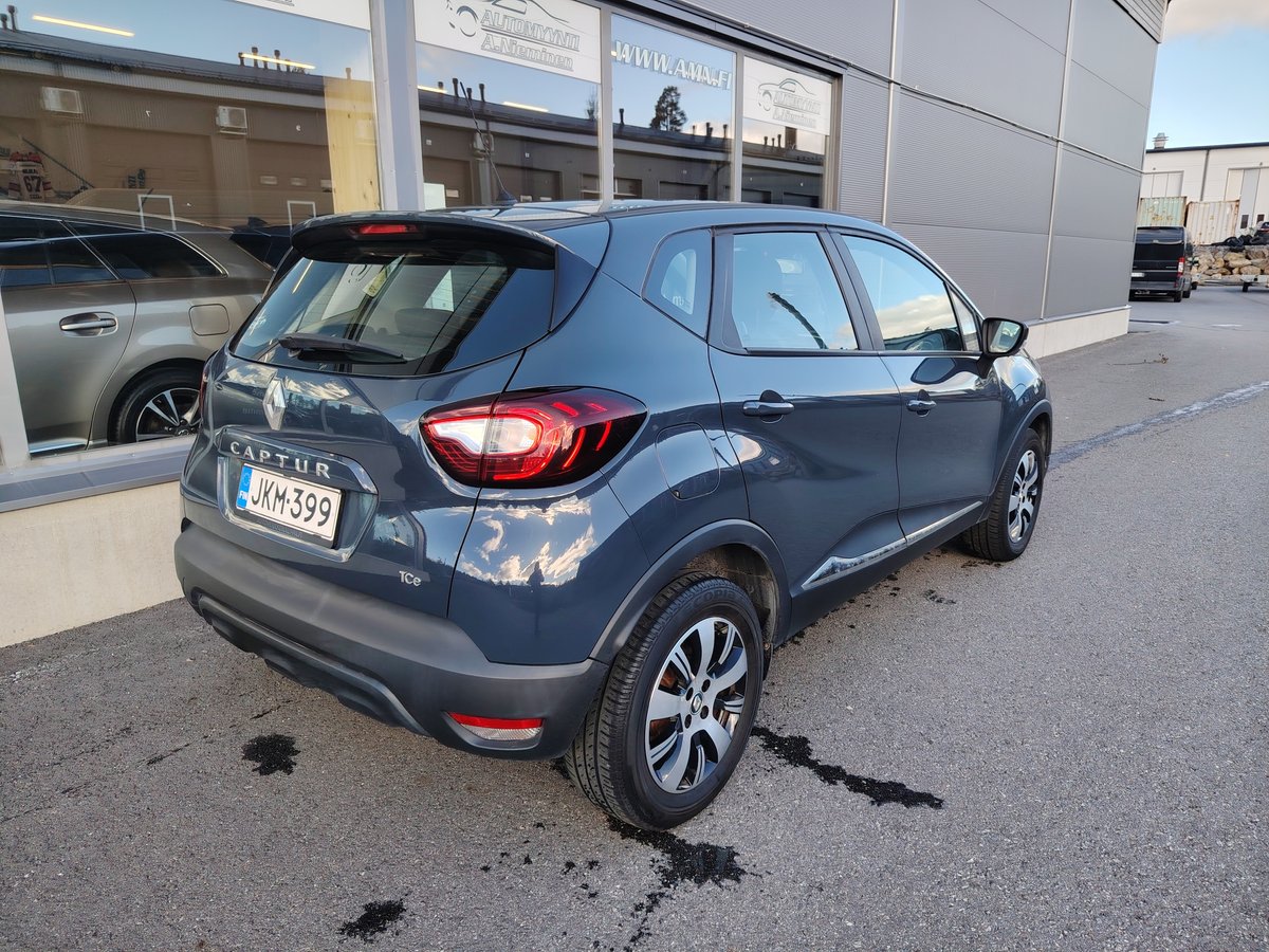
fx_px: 880
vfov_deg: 56.8
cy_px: 476
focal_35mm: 24
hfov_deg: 71.6
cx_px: 634
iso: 100
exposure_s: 1/146
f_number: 1.75
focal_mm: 5.25
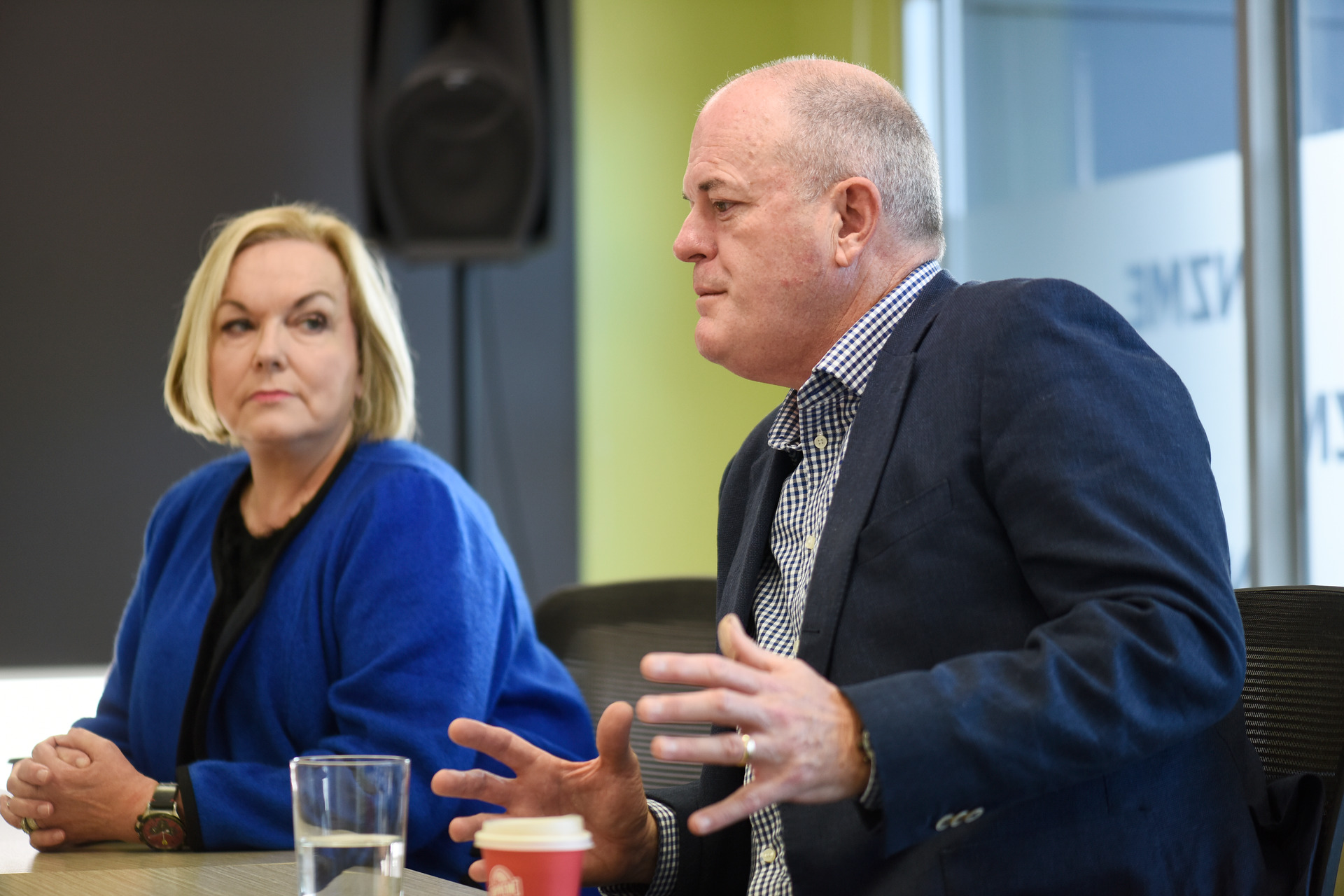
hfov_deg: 19.5
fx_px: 3920
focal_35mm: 105
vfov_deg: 13.0
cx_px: 672
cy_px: 448
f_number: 2.8
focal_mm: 105
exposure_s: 1/200
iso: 800
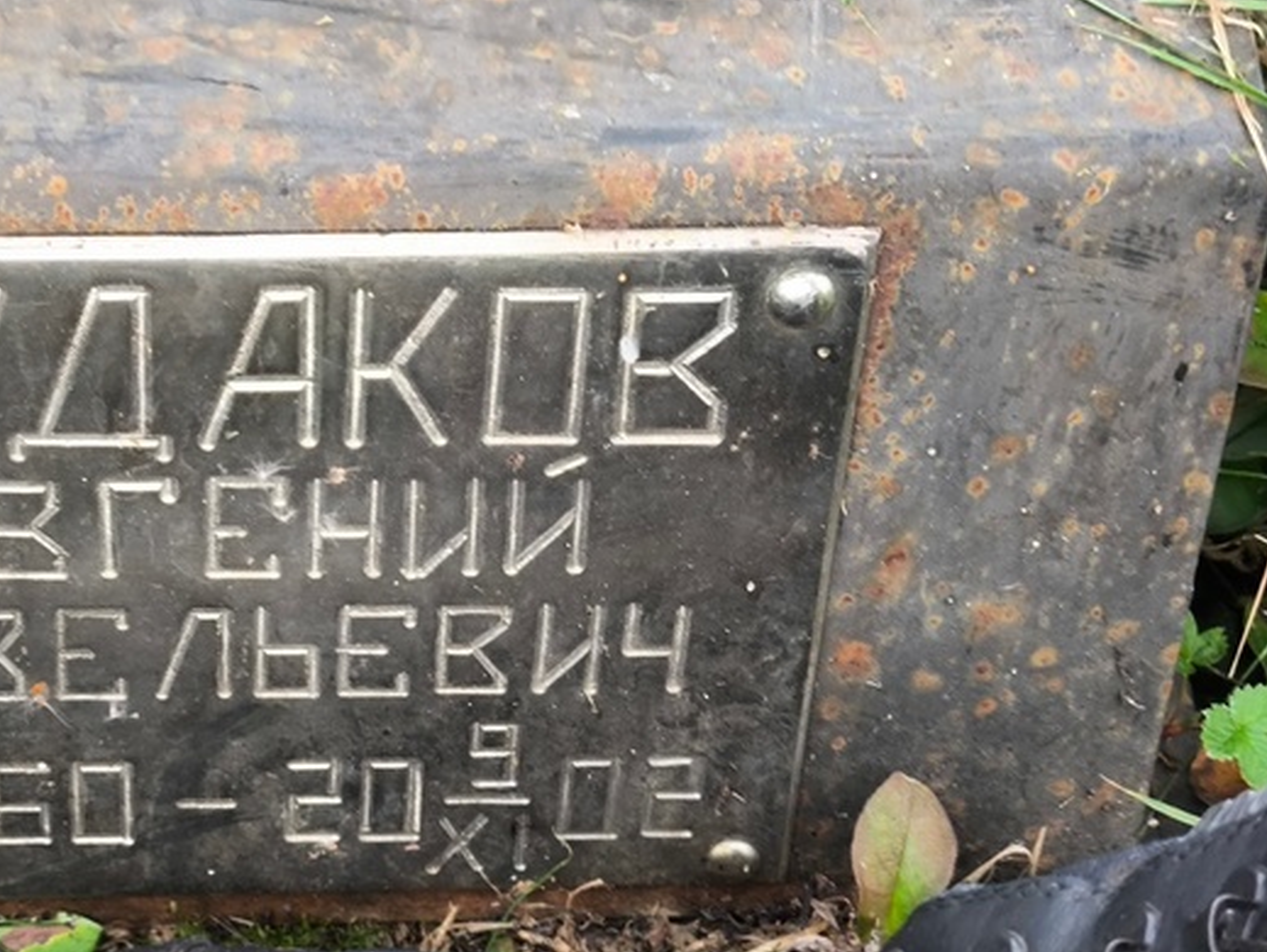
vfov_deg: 19.0
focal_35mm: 77
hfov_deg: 25.2
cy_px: 242
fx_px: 2820
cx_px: 416
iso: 125
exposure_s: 1/60
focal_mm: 4.71
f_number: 1.7
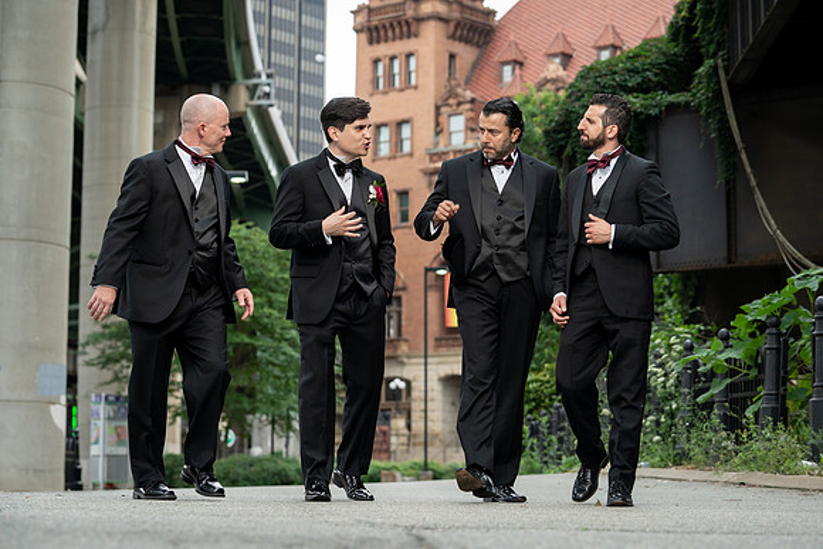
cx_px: 422
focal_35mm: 81
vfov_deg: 16.8
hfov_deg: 24.9
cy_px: 274
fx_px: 1863
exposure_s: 1/250
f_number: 4
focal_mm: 78
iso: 400
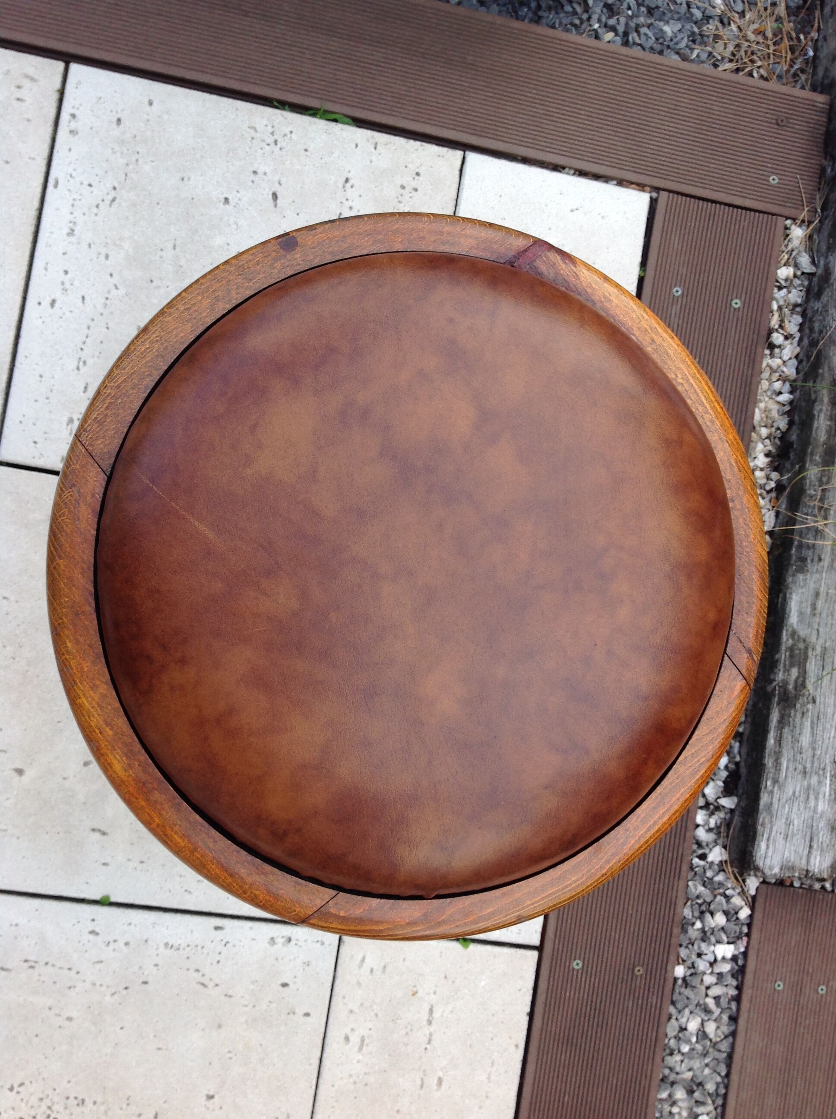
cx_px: 418
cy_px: 560
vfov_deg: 52.7
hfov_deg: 40.6
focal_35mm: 35
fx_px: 1130
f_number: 2.4
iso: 50
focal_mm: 4.28
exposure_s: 1/260
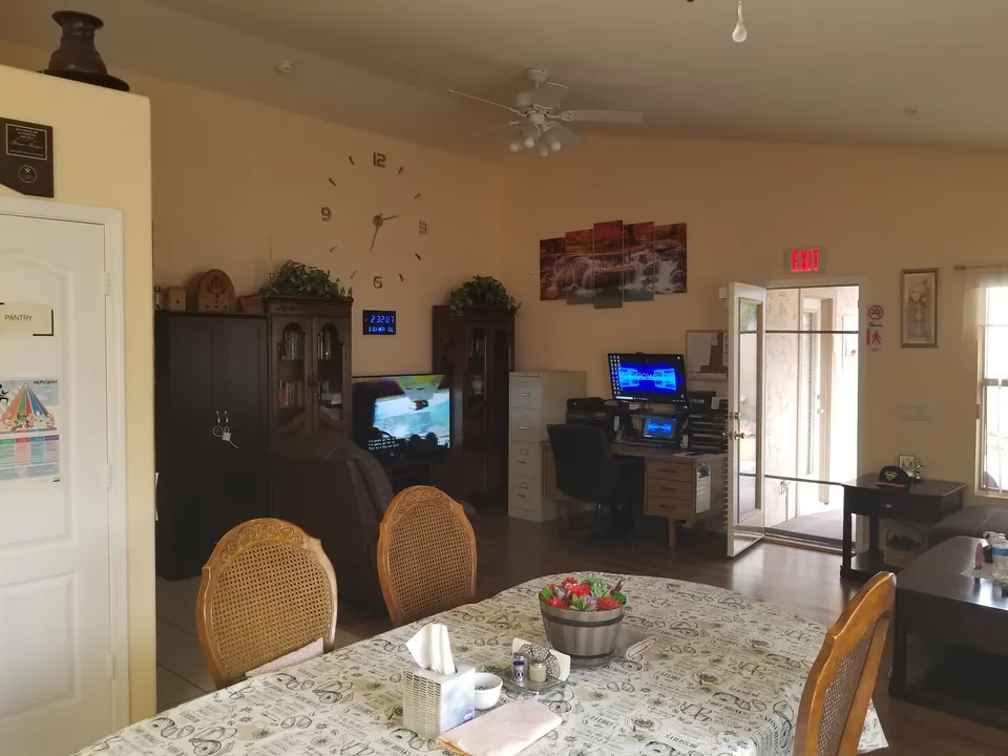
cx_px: 504
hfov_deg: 67.3
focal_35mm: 26
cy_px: 378
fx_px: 757
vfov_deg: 53.1
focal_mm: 4.2
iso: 125
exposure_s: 1/50
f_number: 1.7
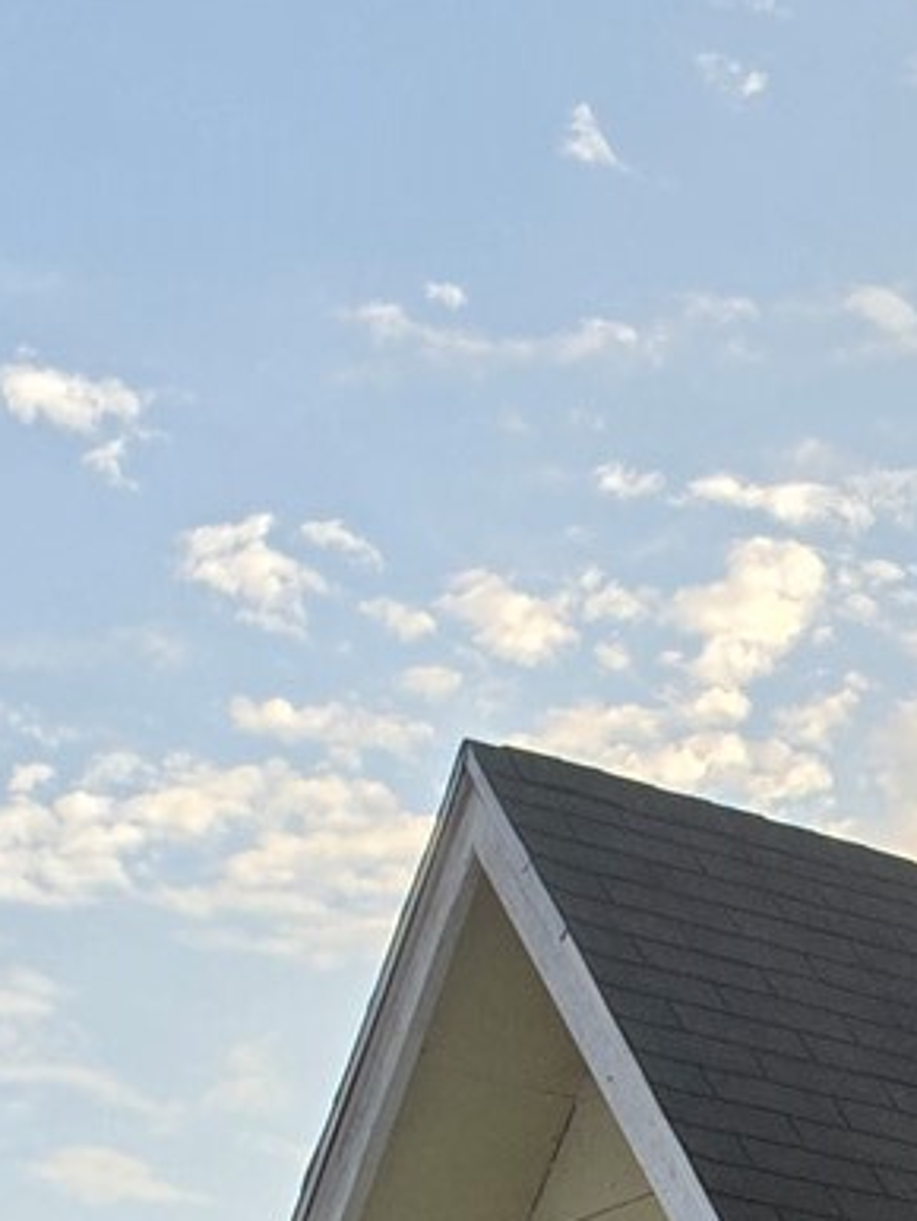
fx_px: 4304
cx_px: 1989
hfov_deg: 10.8
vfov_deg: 14.0
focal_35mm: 122
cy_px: 2296
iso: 64
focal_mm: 6.5
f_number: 1.4
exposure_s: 1/4648
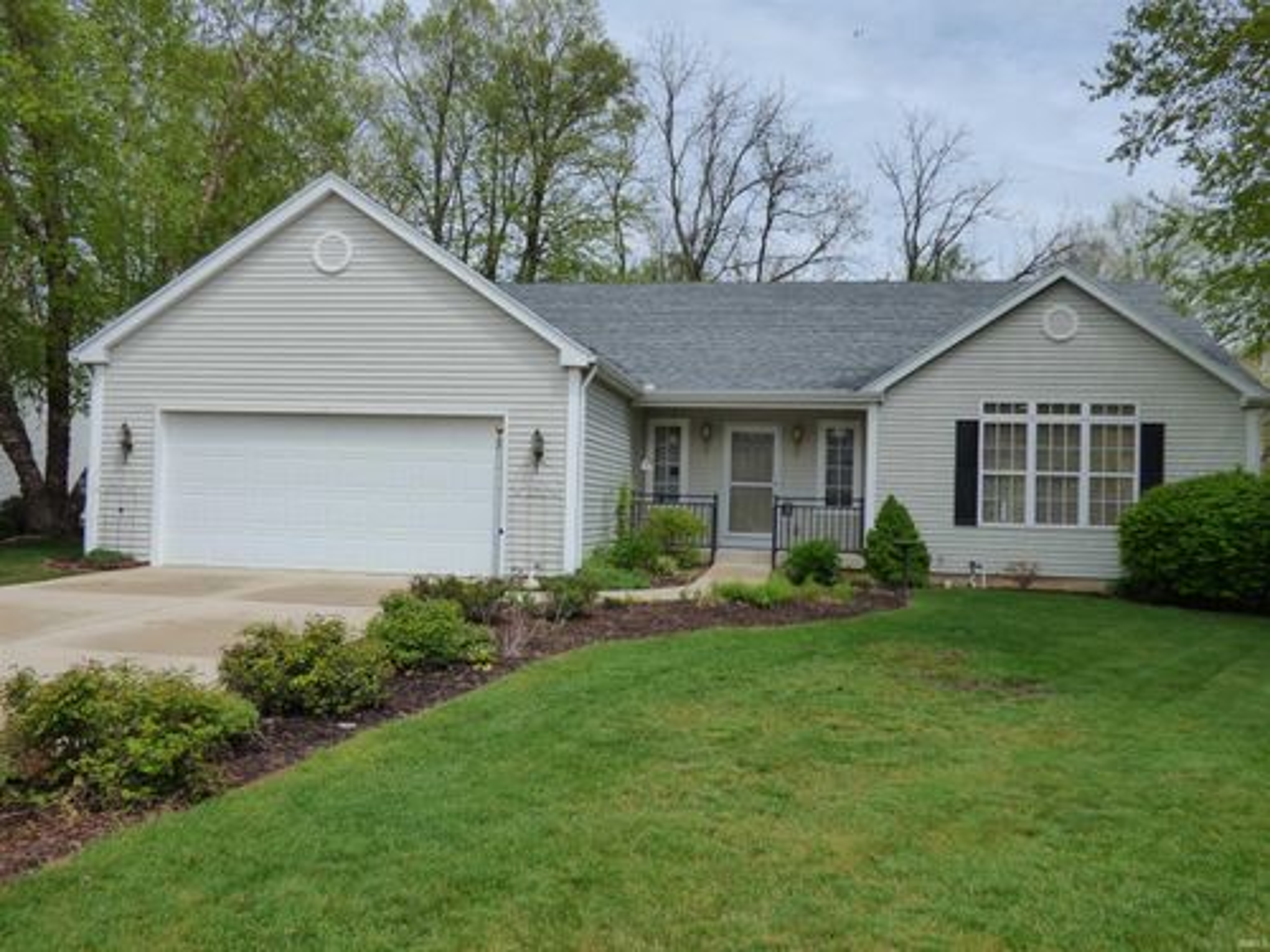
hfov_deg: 60.0
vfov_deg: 46.8
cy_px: 476
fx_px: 1101
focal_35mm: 30
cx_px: 635
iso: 200
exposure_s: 1/2000
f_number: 3.3
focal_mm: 5.29
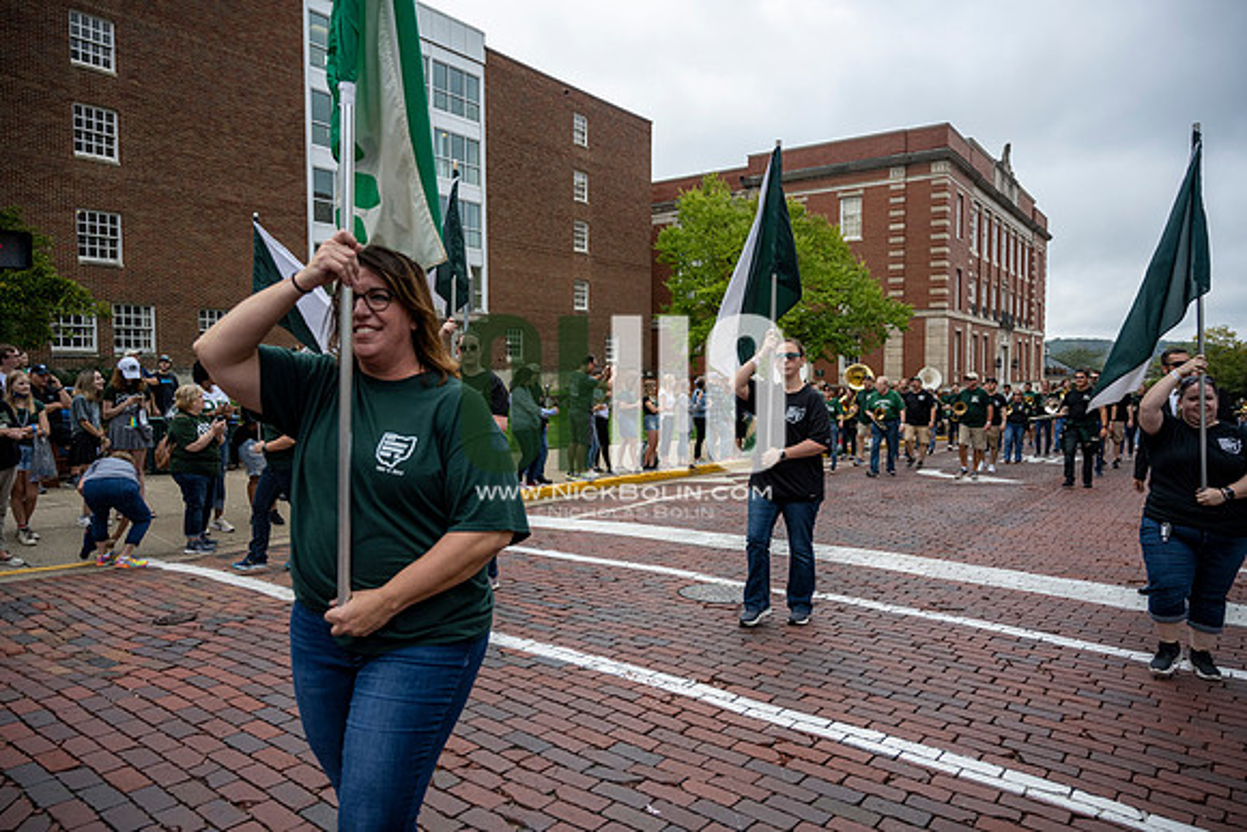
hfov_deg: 73.7
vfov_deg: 53.2
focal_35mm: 24
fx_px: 831
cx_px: 624
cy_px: 416
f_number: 4
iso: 640
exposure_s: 1/1600
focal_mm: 24
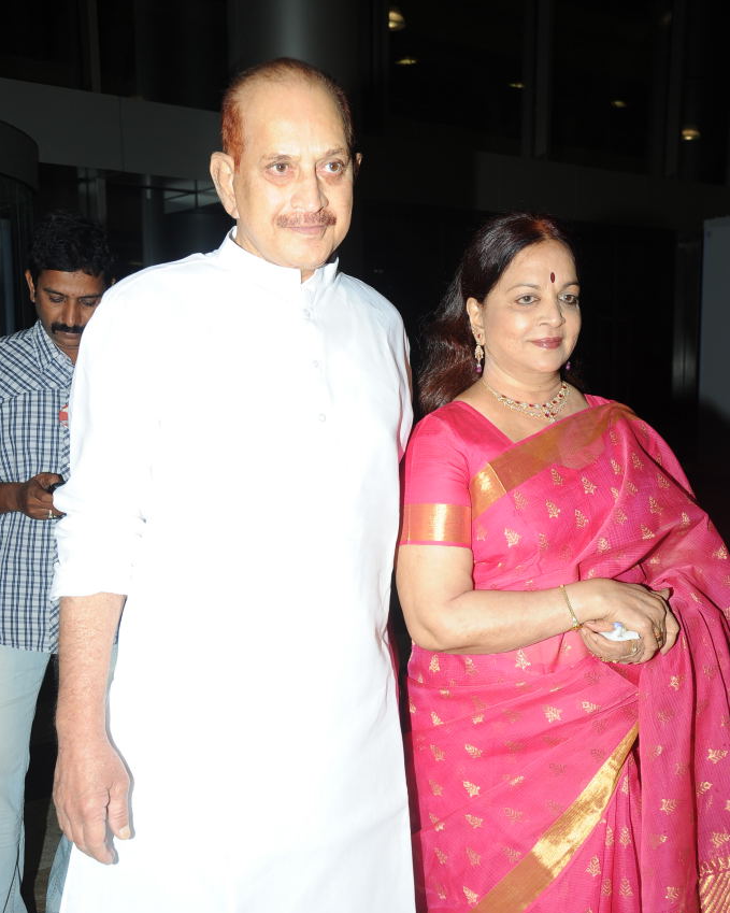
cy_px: 507
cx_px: 365
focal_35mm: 43
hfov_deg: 34.9
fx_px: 1161
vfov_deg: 42.8
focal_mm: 38
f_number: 8
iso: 320
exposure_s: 1/125
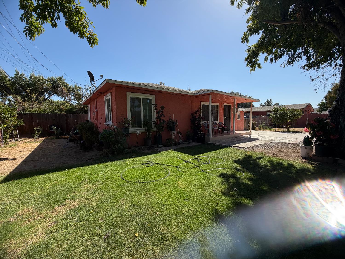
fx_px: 140
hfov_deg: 102.1
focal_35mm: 14
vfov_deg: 85.7
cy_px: 130
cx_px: 172
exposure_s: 1/770
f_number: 2.2
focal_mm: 2.22
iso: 25
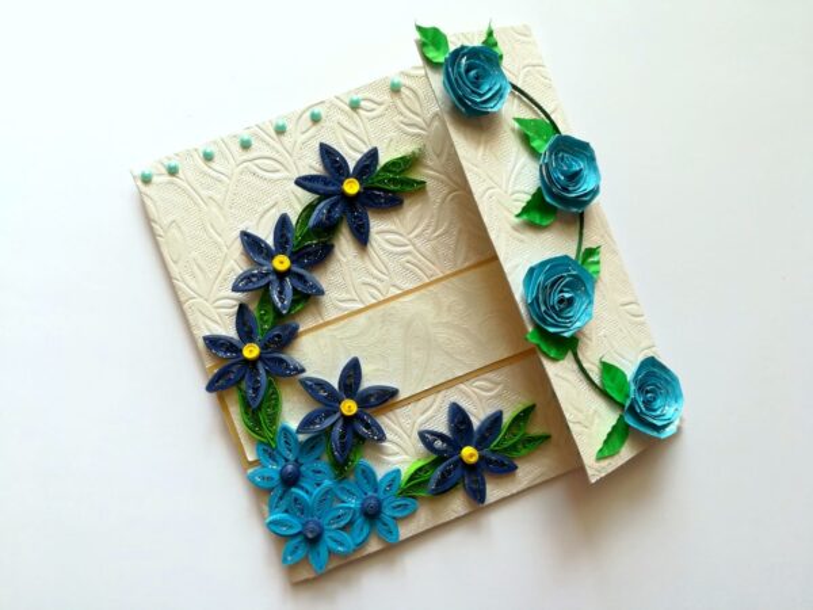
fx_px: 611
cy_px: 305
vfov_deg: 53.1
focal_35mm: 26
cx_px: 406
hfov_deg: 67.3
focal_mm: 3.83
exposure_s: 1/40
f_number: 2.2
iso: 64
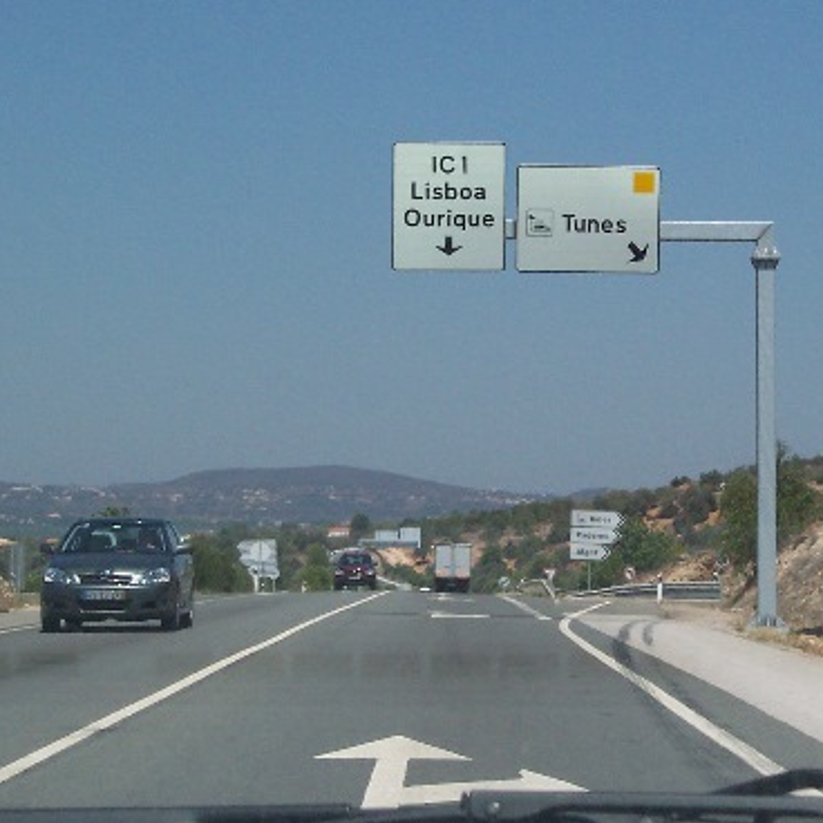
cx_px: 604
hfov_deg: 14.4
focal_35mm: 121
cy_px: 172
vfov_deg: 14.3
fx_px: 3255
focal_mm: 13.3
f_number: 5.6
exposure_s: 1/700
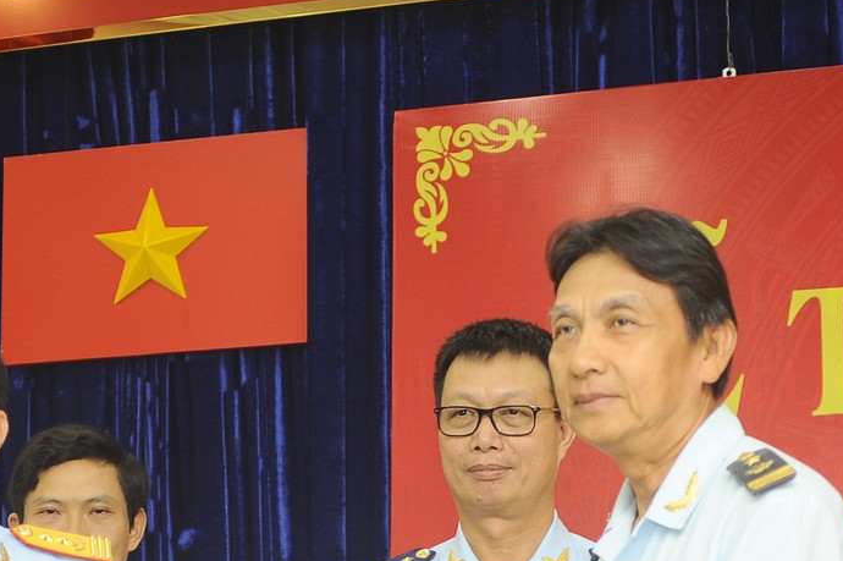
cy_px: 644
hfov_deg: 17.6
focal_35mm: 116
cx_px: 473
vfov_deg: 11.6
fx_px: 2714
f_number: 4
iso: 640
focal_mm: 40
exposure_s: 1/80
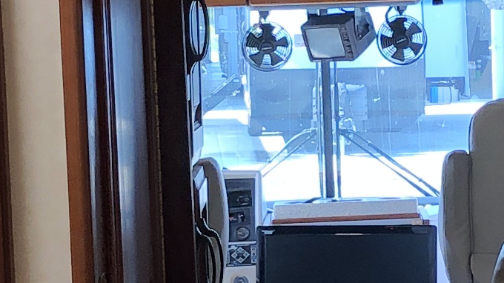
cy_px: 138
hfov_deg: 11.8
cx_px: 477
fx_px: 2418
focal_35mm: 181
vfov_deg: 6.7
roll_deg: +2.3
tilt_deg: -4.8
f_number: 1.8
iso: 64
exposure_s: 1/120
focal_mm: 3.99
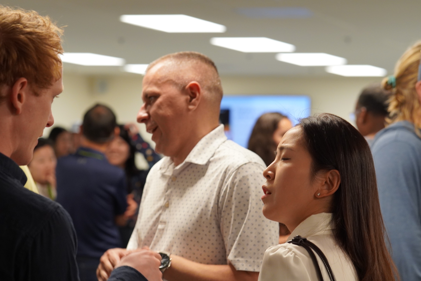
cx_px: 210
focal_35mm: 112
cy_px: 140
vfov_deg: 12.2
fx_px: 1316
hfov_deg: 18.2
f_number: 4
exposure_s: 1/160
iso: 1250
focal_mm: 75
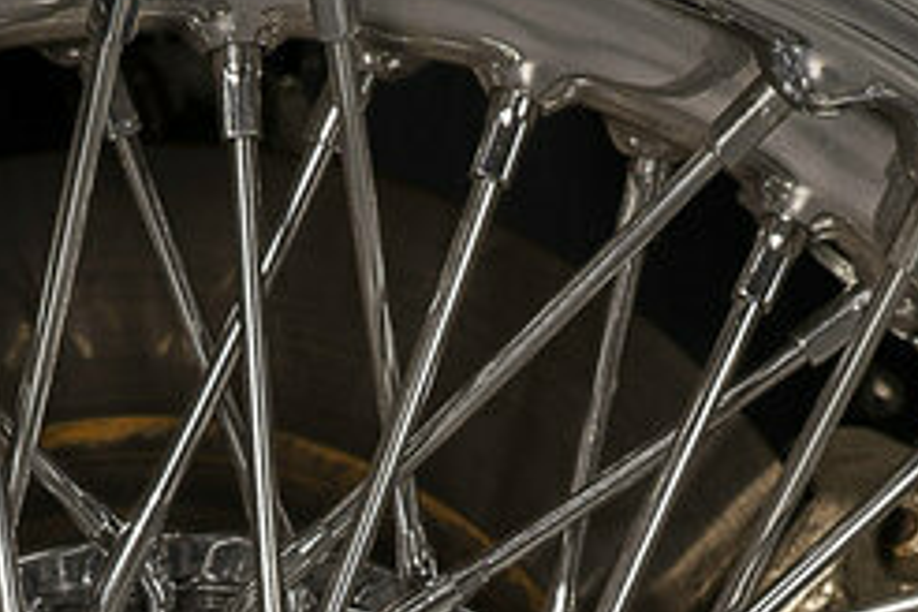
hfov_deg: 13.1
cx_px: 198
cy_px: 1134
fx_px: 3978
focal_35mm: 156
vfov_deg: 8.4
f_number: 8
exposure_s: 1/3
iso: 250
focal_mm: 32
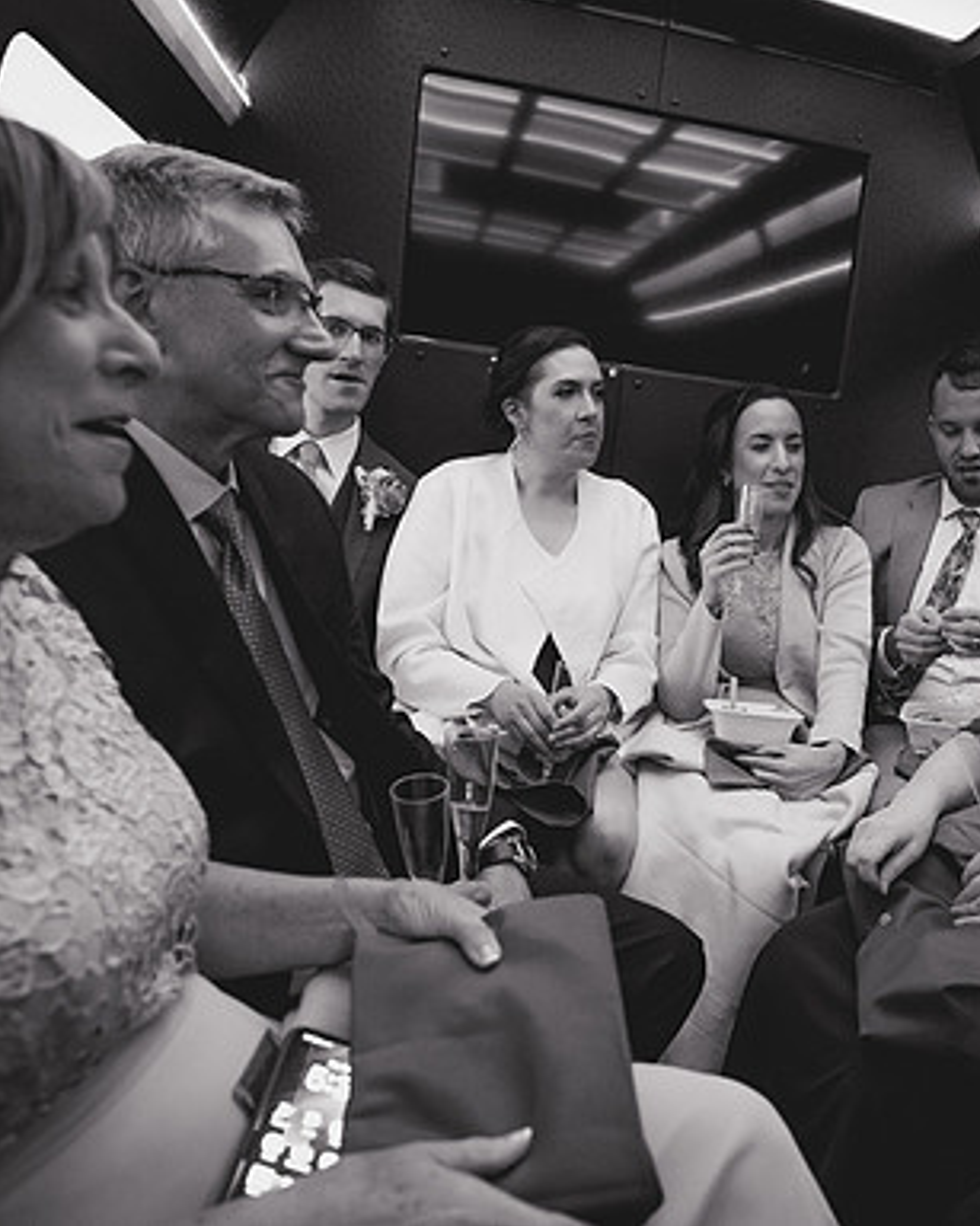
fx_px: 1016
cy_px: 611
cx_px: 690
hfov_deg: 50.1
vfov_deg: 62.2
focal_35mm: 28
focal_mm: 18
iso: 3200
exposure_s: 1/125
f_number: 2.8
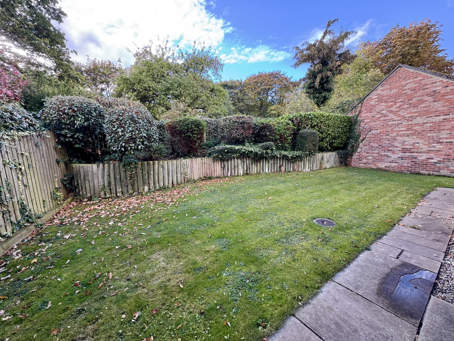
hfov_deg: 102.1
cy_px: 170
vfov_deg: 85.7
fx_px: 184
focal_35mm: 14
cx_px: 227
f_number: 2.2
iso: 64
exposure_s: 1/99
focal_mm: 2.22
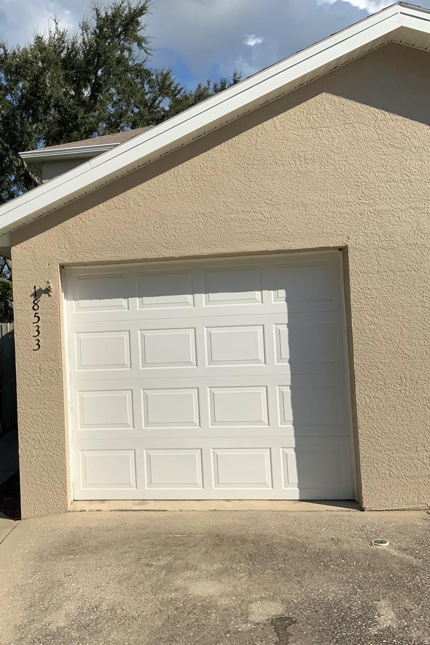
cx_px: 68
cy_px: 319
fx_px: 734
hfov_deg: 31.5
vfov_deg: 47.4
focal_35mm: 41
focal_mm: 3
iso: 16
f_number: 1.8
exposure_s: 1/2801
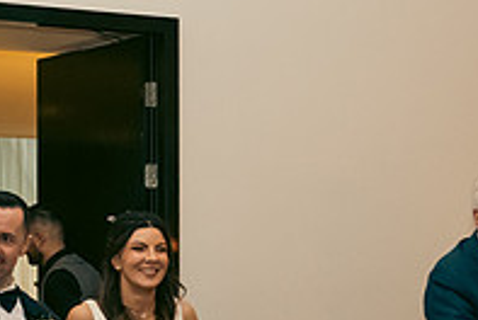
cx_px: 148
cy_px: 275
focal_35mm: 100
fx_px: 1330
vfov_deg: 13.6
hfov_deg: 20.3
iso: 2000
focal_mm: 34
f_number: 3.5
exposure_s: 1/160
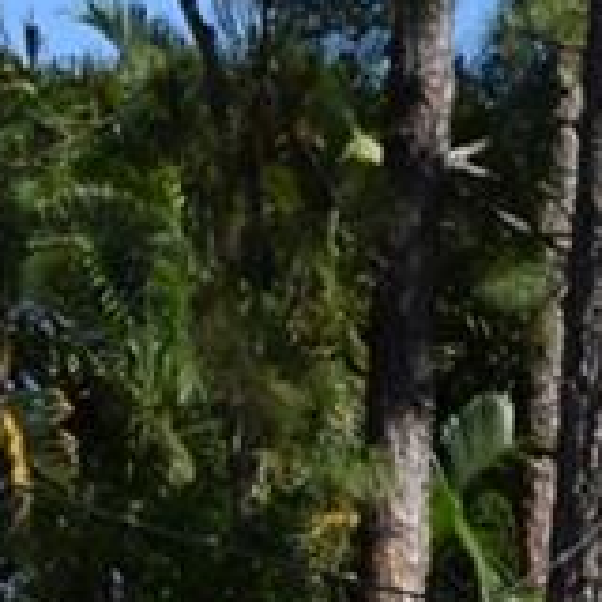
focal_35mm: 331
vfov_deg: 5.0
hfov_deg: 5.0
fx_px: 6513
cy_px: 1750
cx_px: 1900
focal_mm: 26
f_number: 10
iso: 100
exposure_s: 1/200
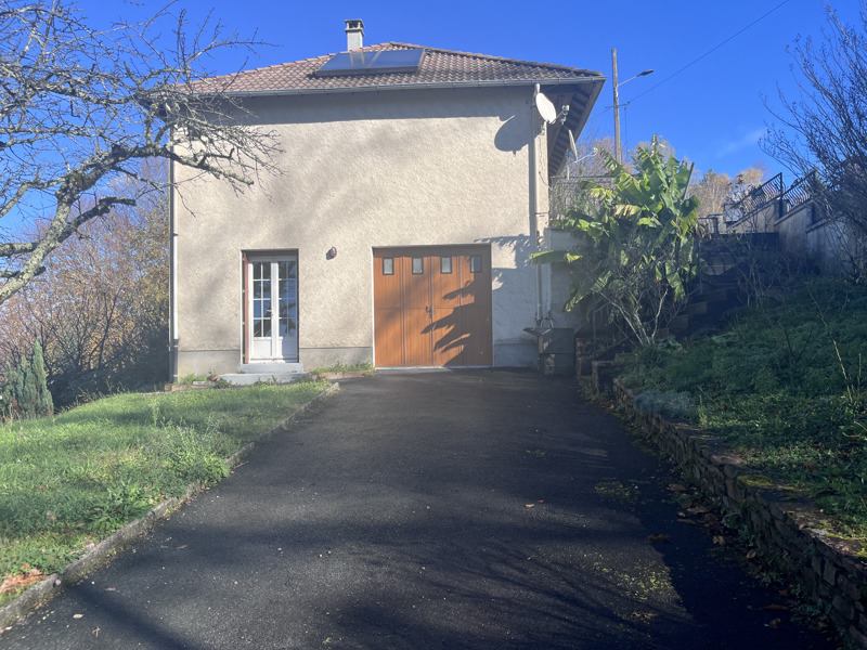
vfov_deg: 53.1
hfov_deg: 67.3
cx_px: 434
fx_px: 651
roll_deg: +0.4
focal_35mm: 26
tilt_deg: +4.4
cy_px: 325
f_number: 1.6
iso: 50
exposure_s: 1/2268
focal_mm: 5.1
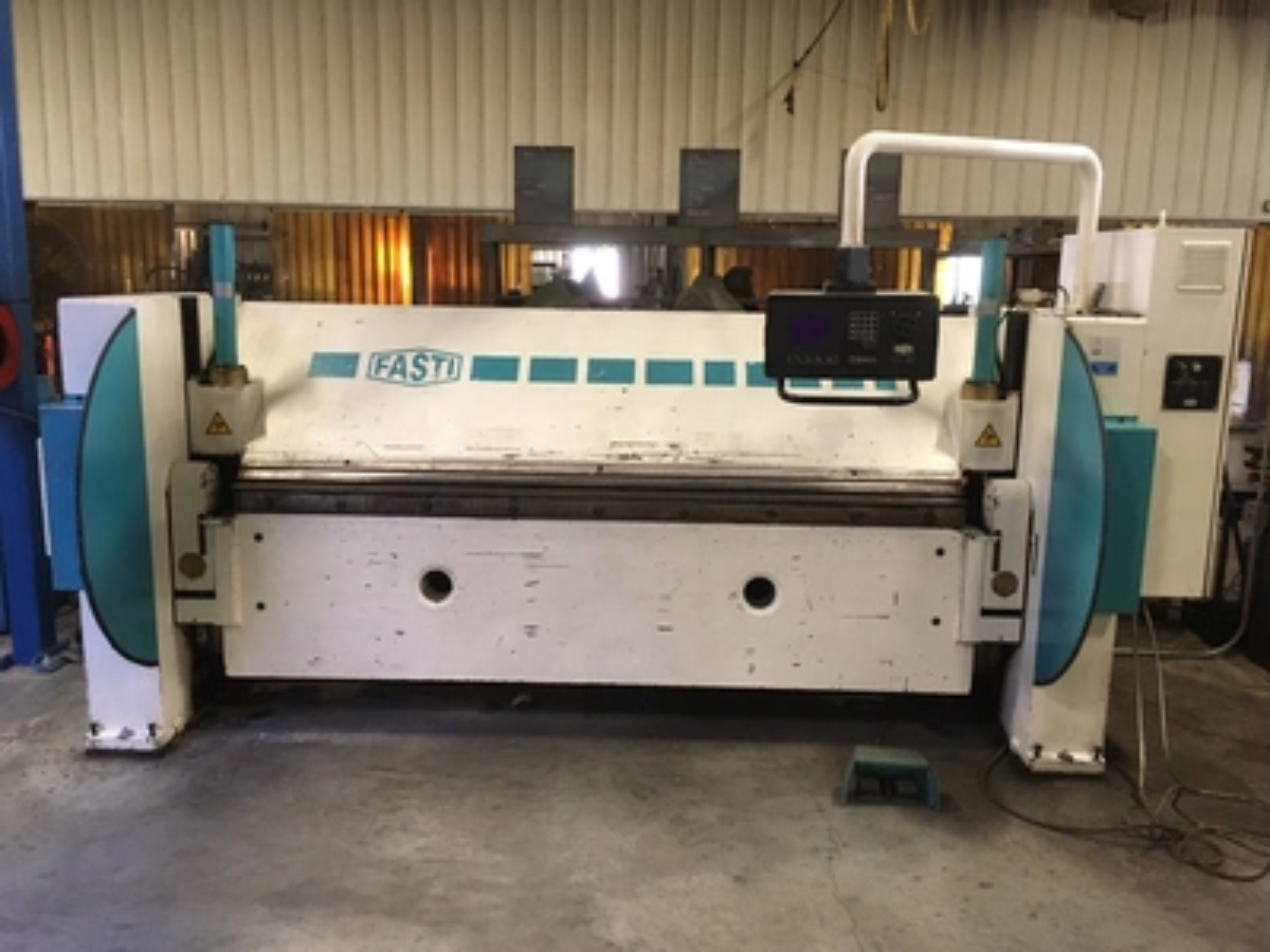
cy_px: 476
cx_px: 635
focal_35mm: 29
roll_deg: -0.1
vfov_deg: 48.2
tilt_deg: -12.5
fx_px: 1064
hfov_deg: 61.7
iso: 160
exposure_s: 1/30
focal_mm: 4.15
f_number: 2.2
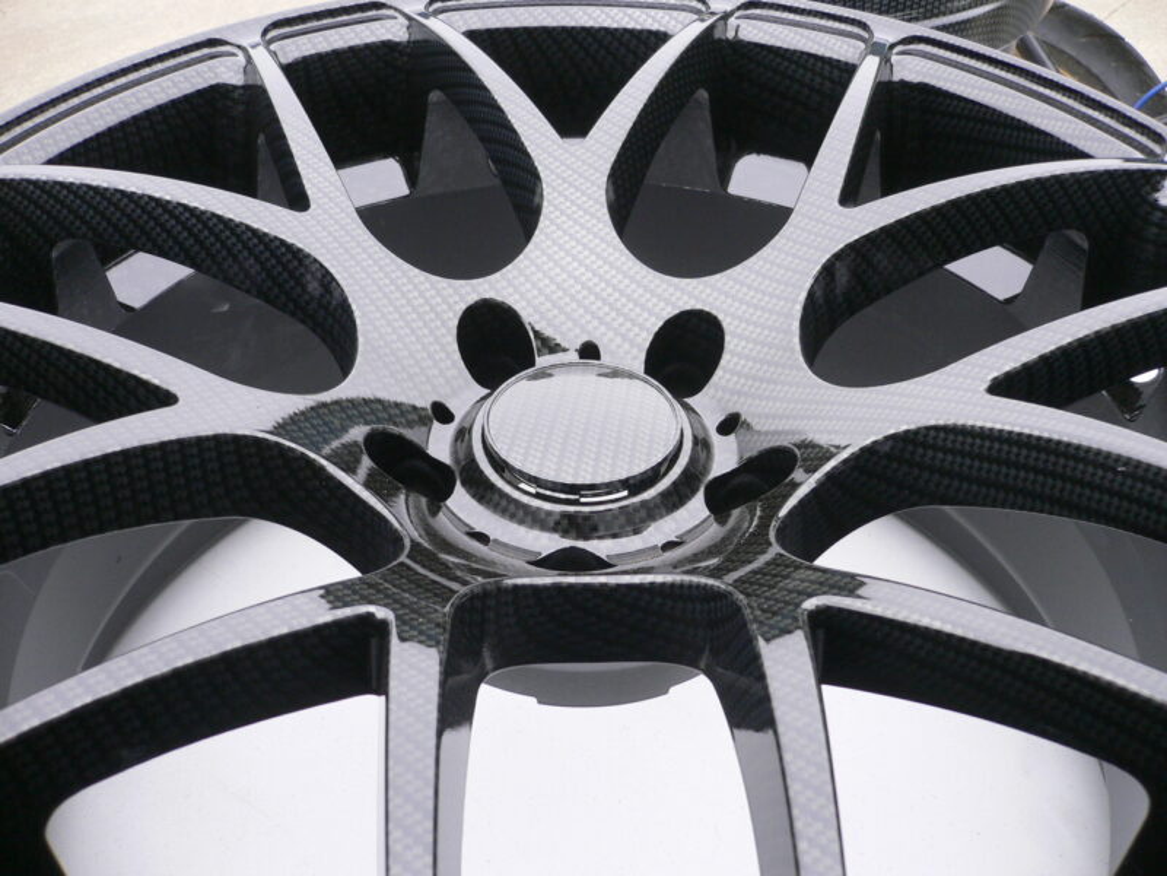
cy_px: 438
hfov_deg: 52.6
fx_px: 1180
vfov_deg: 40.7
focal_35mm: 35
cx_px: 584
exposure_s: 1/40
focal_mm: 5.8
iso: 100
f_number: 2.8
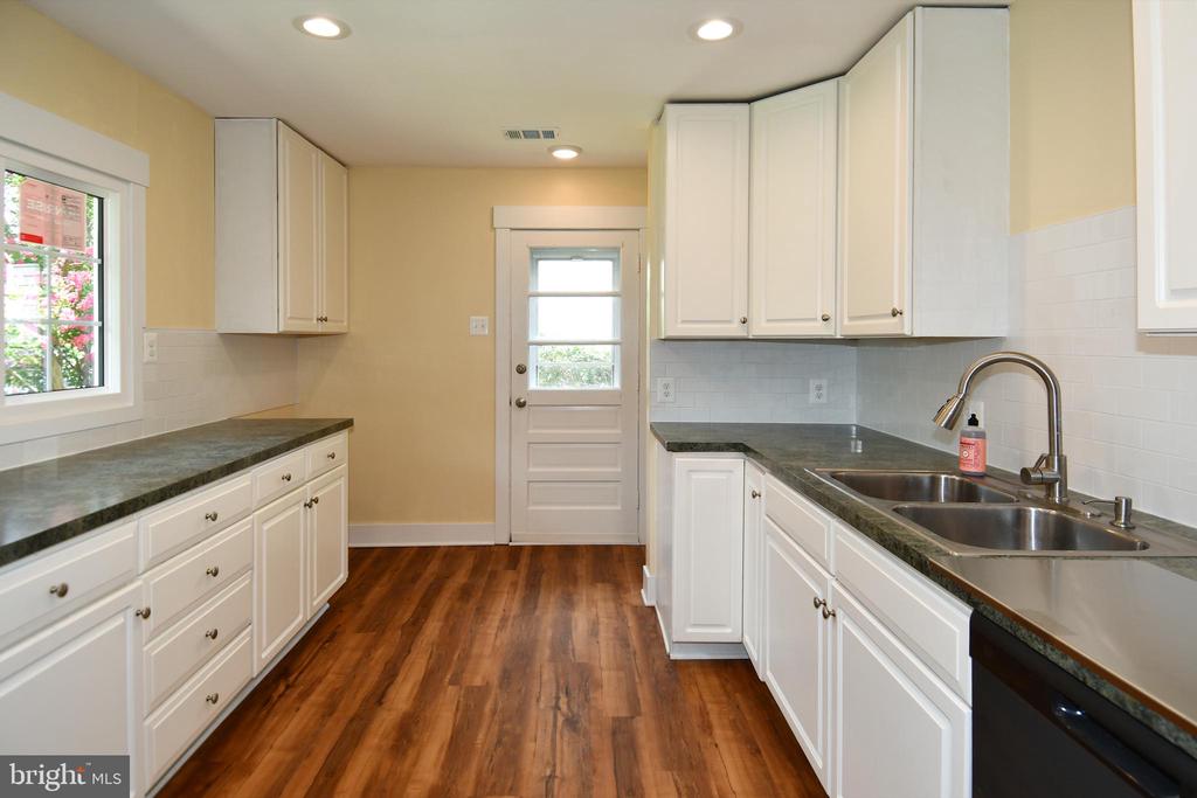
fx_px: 599
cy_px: 399
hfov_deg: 90.0
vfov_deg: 67.4
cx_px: 598
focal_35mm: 18
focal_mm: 12
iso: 200
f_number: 4.5
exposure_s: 1/80
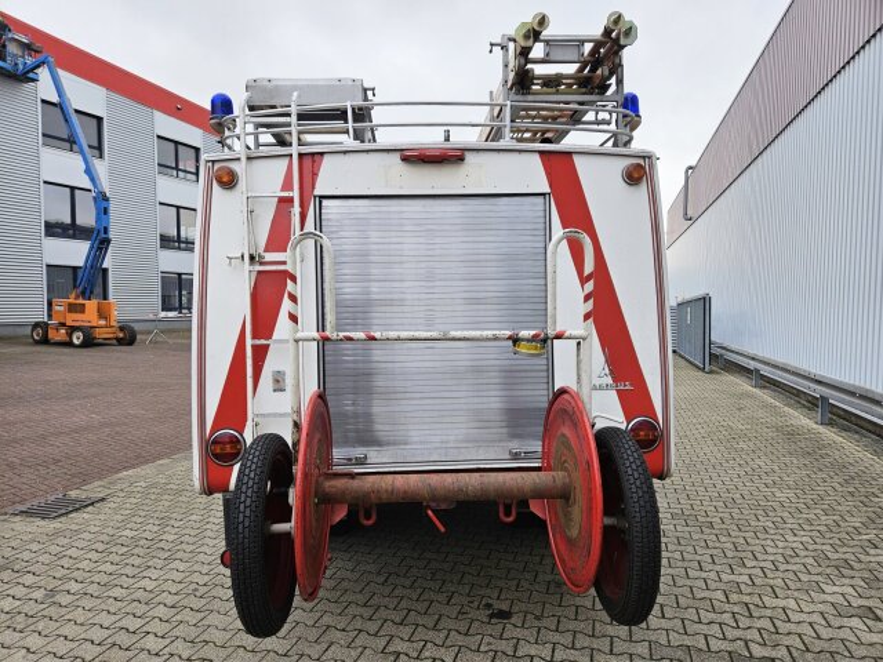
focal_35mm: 23
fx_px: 587
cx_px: 442
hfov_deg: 73.9
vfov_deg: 58.9
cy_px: 331
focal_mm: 5.4
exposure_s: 1/198
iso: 25
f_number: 1.8
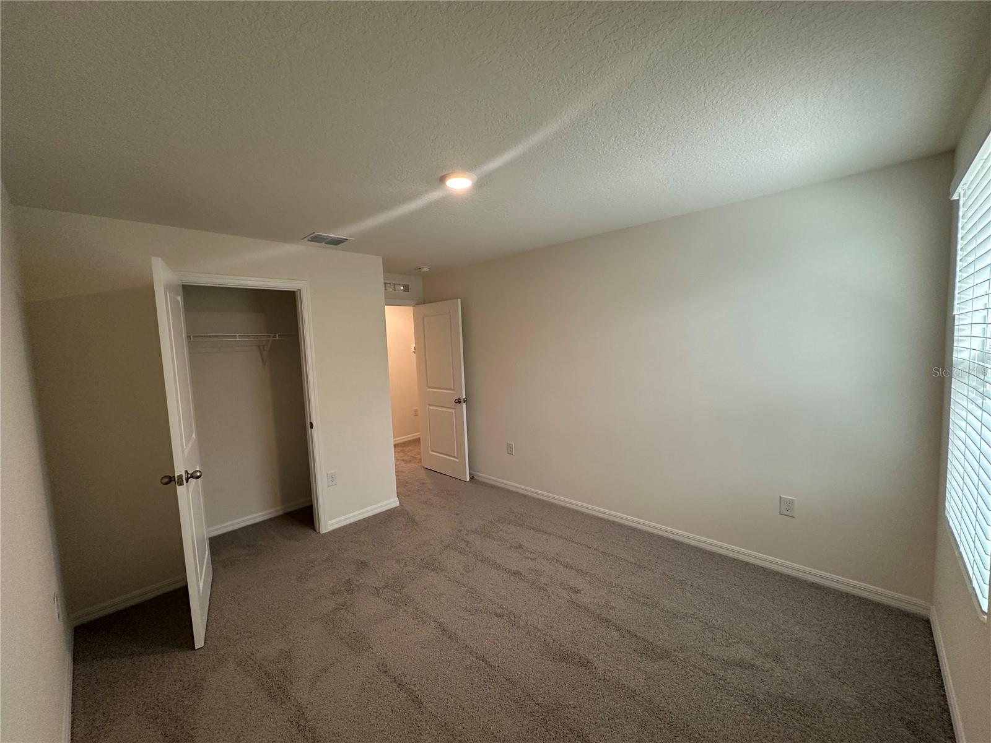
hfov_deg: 102.1
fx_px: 401
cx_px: 496
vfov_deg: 85.7
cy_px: 372
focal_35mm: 14
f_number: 2.2
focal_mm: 2.22
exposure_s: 1/120
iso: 250
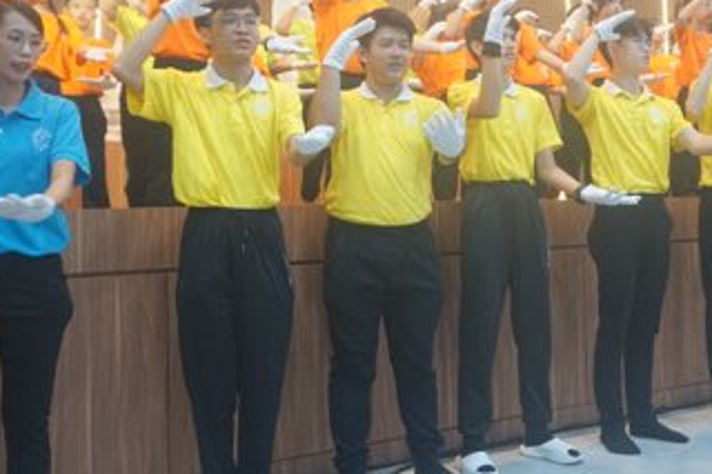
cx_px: 467
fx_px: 890
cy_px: 156
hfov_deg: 43.1
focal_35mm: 45
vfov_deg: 29.6
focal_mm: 20
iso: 2500
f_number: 4
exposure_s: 1/160
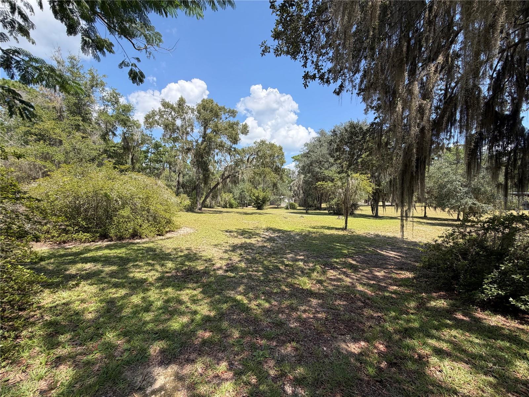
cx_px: 264
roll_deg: -2.8
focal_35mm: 14
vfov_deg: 85.7
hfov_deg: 102.1
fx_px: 214
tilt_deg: -0.1
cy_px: 198
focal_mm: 2.22
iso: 40
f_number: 2.2
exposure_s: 1/701
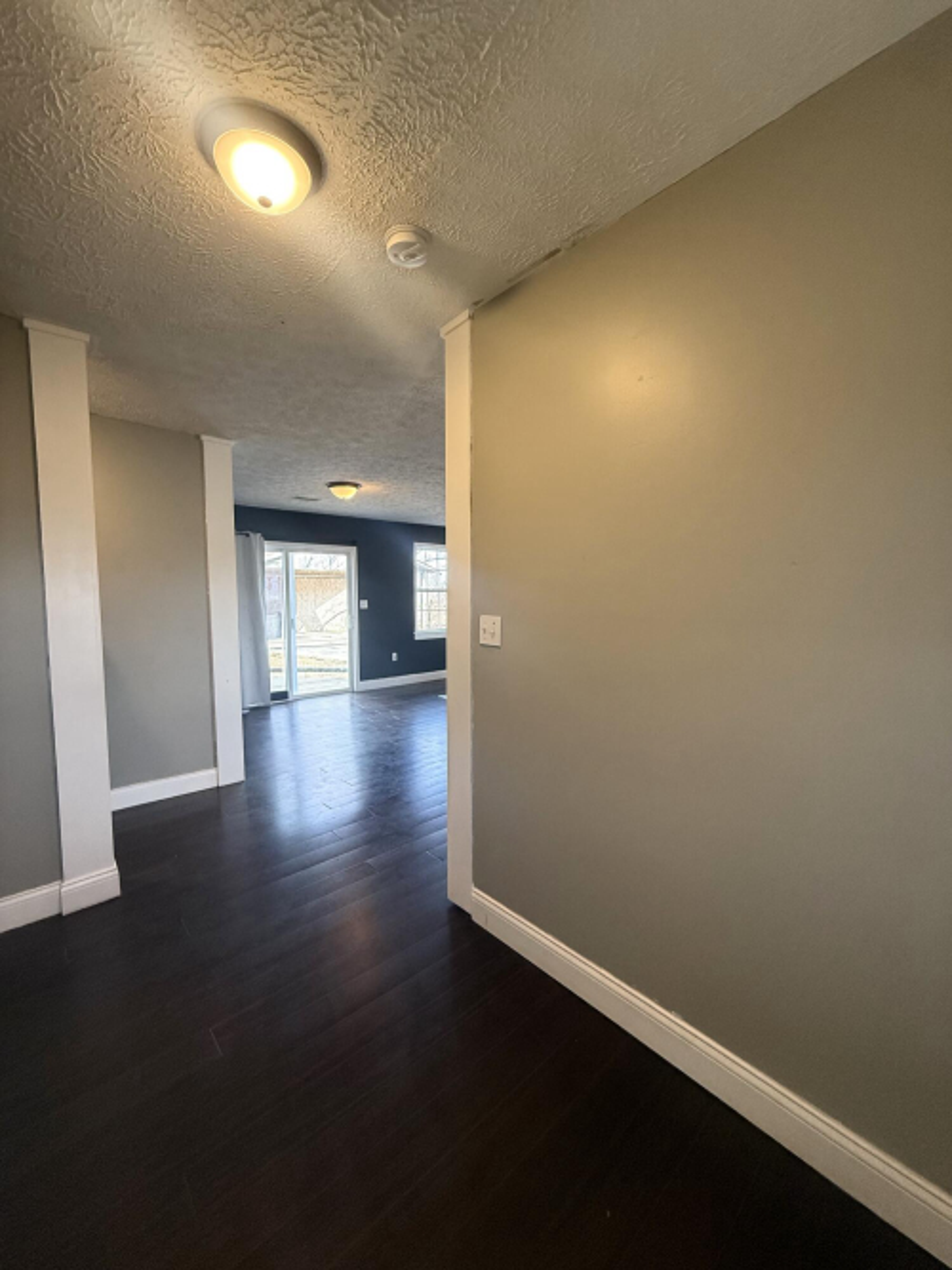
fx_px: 514
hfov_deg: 85.7
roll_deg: +0.2
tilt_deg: -4.2
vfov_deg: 102.1
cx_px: 476
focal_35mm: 14
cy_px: 635
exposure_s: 1/120
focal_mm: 2.22
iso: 320
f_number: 2.2
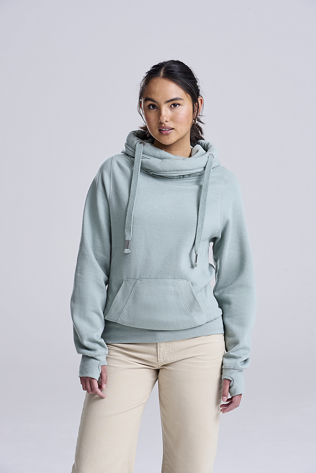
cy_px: 236
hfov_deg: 10.6
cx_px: 158
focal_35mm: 130
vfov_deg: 15.8
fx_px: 1710
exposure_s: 1/160
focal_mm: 130
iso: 400
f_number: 10
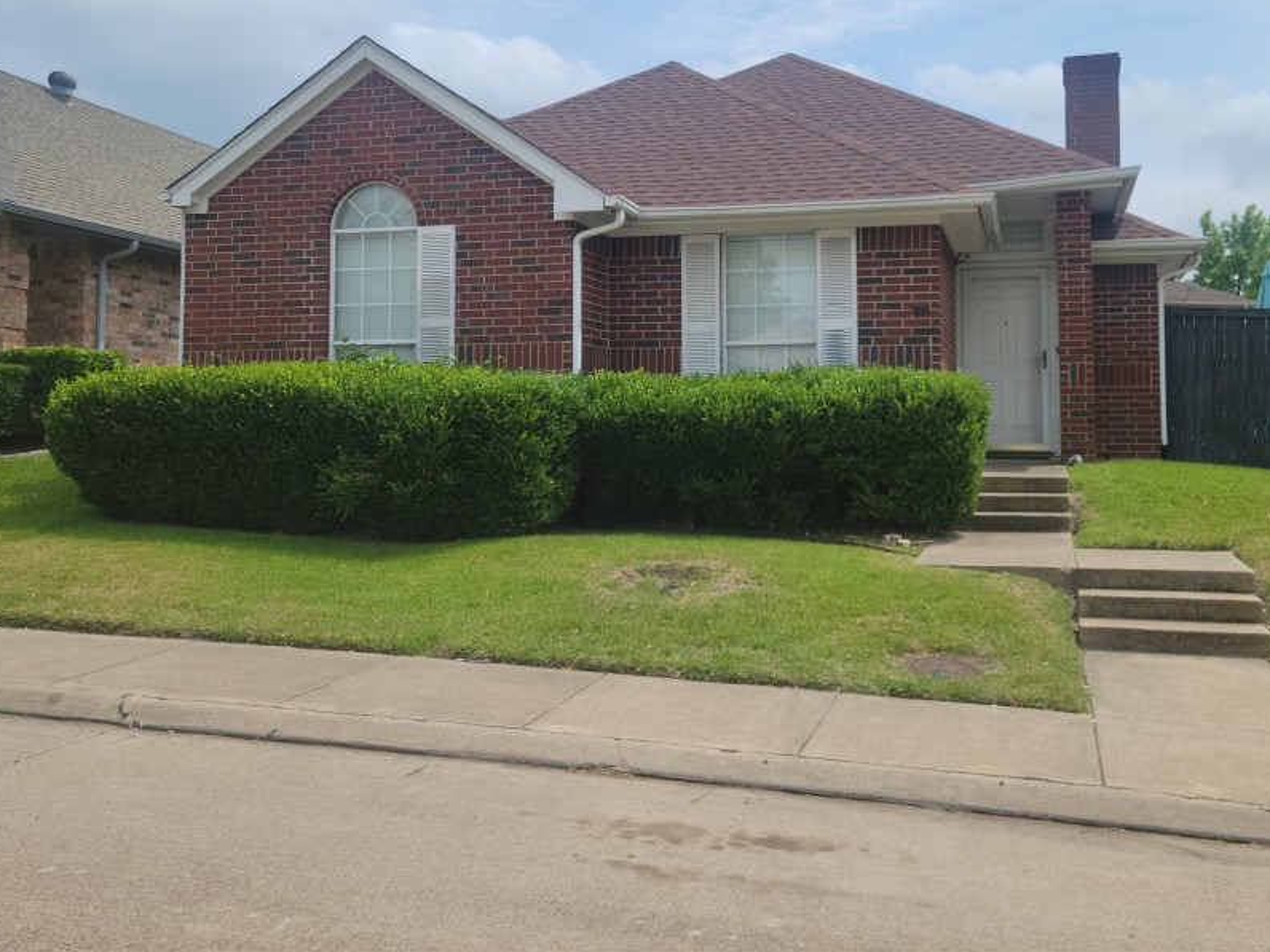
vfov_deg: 39.3
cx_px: 704
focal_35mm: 36
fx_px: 1321
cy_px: 341
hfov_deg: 51.3
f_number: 2
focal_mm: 5.9
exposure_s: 1/1192
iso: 25
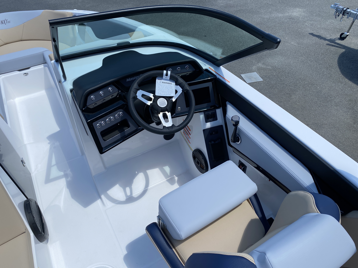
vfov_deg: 53.1
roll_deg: +2.1
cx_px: 179
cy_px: 134
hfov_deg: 67.3
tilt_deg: -43.1
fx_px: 269
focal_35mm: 26
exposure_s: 1/2625
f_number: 1.8
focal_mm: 4.25
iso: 32
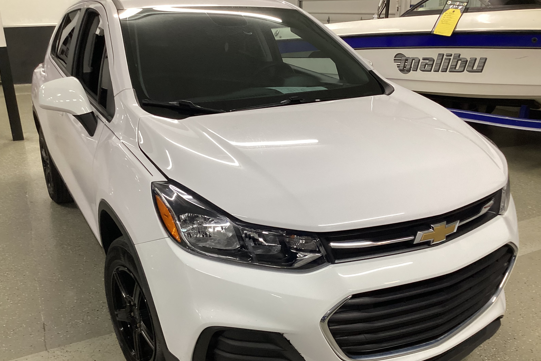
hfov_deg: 57.2
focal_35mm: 33
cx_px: 272
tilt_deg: -22.4
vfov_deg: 39.9
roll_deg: +0.0
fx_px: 496
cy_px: 196
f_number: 2.4
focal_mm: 3.3
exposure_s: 1/60
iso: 160
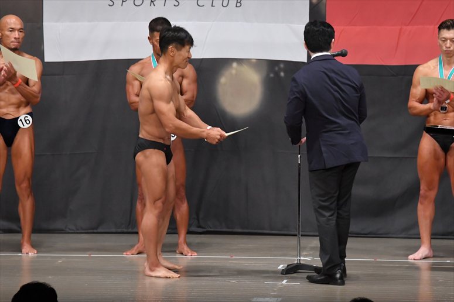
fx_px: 2546
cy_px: 151
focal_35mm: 202
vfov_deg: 6.8
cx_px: 227
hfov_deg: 10.2
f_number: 5.6
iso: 5000
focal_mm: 135
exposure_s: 1/400
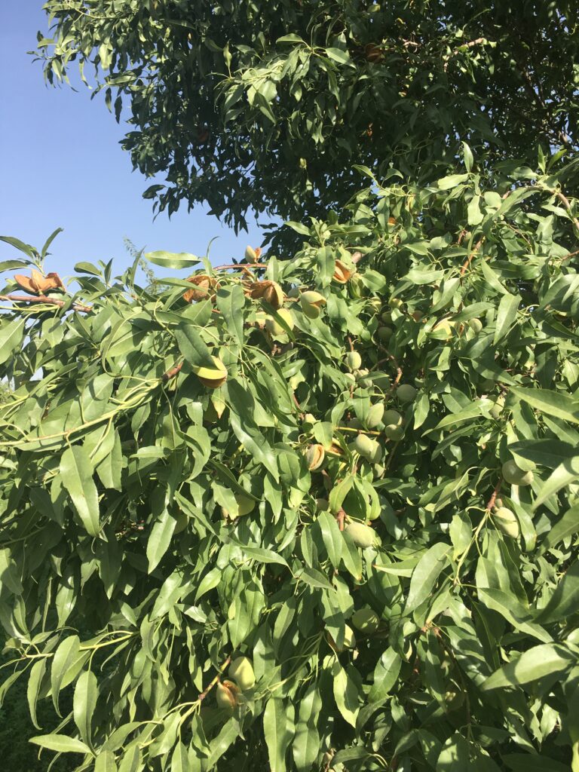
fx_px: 647
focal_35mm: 29
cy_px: 386
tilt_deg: +5.3
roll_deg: +0.5
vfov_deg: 61.7
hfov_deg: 48.2
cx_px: 290
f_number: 2.2
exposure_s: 1/974
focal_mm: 4.15
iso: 25
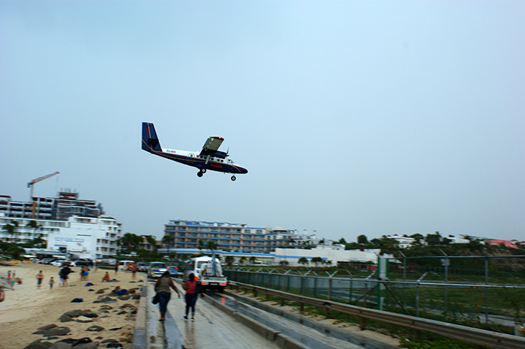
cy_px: 174
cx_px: 262
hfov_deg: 46.4
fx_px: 612
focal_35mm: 42
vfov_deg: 31.9
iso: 100
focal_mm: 28
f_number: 11
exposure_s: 1/80
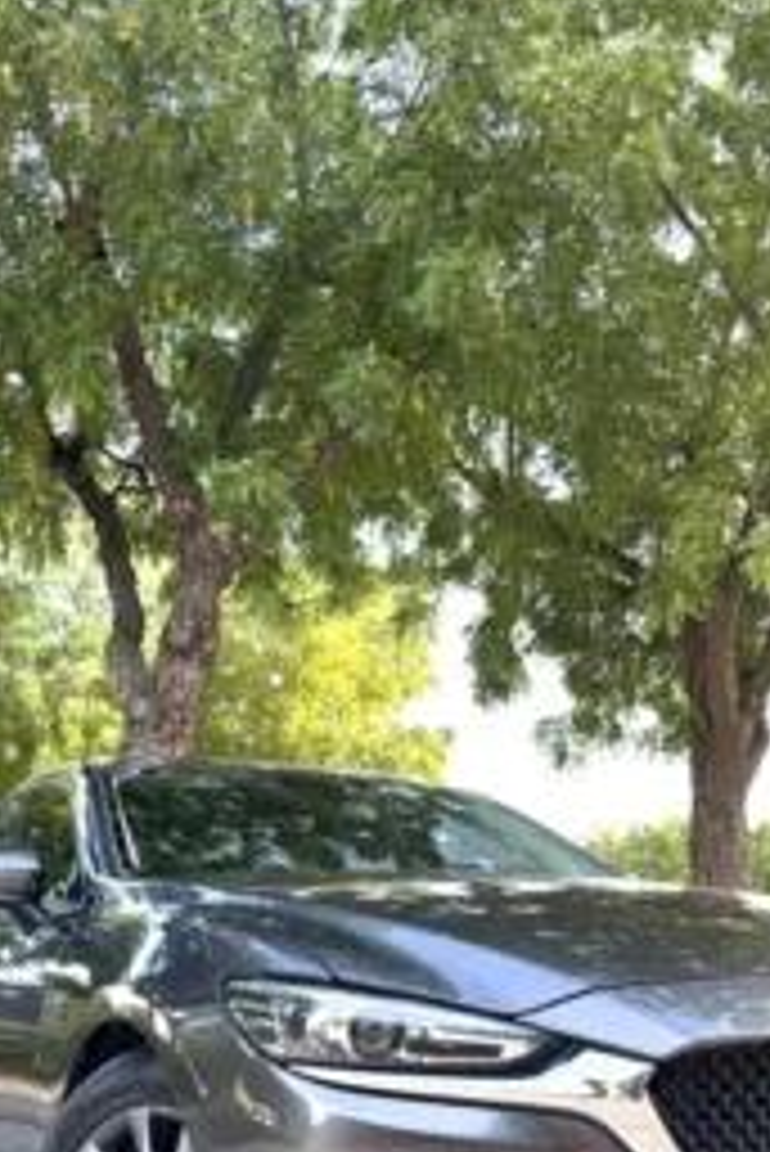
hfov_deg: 34.2
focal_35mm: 39
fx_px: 1249
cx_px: 455
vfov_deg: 48.7
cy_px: 765
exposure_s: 1/167
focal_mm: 6.76
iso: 100
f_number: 1.78
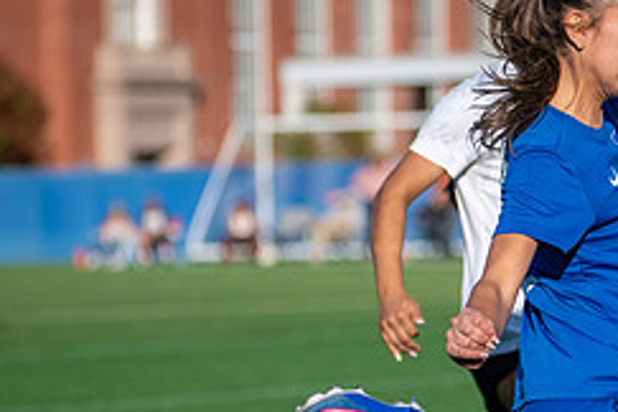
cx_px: 414
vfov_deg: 4.2
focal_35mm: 324
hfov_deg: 6.4
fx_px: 5562
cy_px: 334
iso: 125
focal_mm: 100
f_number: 2.8
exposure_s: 1/2000
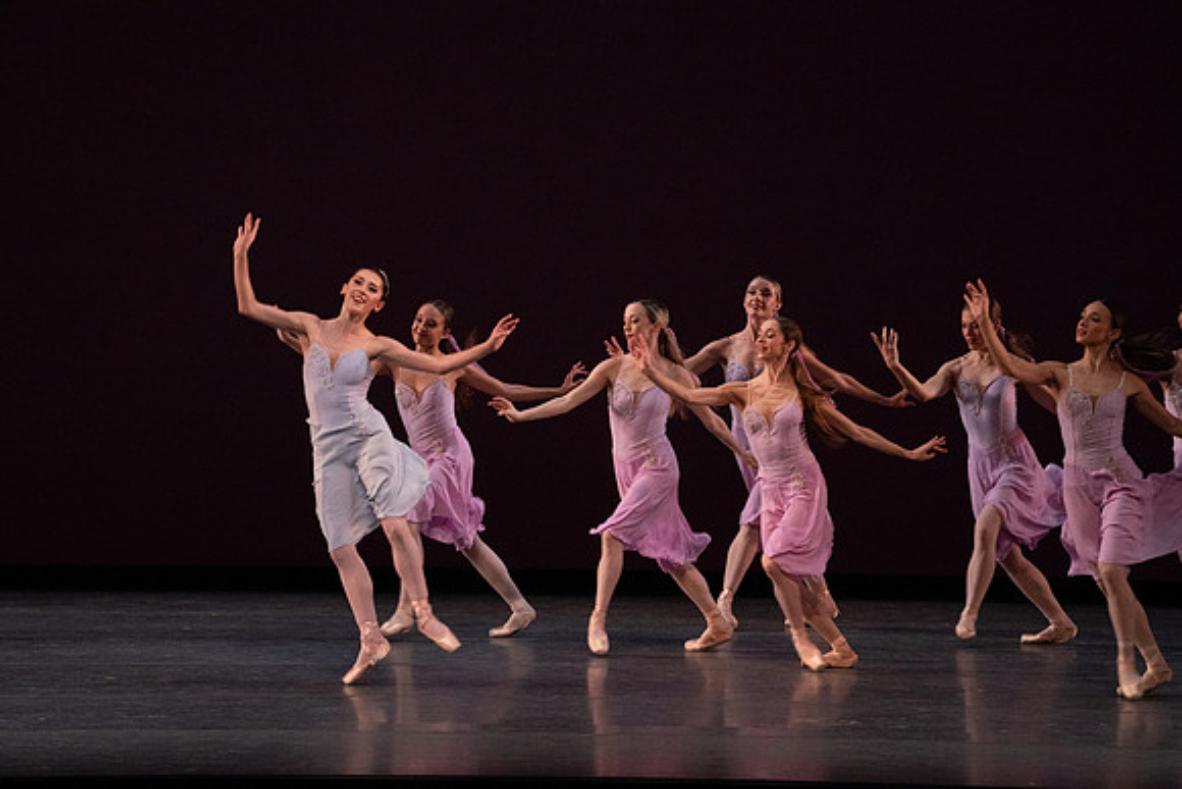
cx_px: 591
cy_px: 394
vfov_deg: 6.9
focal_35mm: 200
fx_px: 6568
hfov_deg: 10.3
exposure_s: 1/400
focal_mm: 200
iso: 12800
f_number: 13
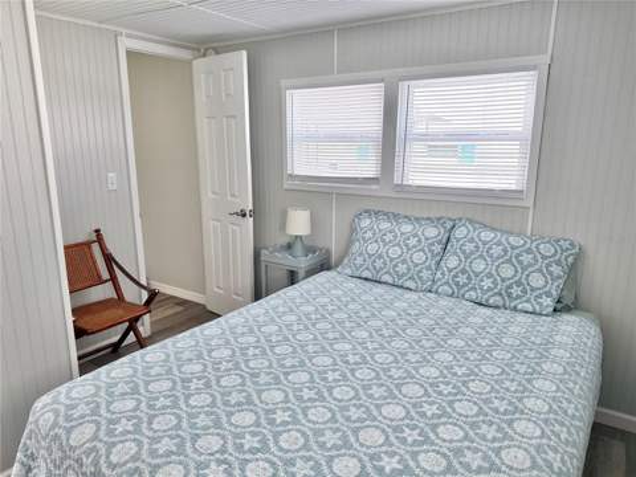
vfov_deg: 56.8
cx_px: 318
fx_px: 441
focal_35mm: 24
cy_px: 238
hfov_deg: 71.6
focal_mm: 6.76
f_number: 1.78
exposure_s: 1/239
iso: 200
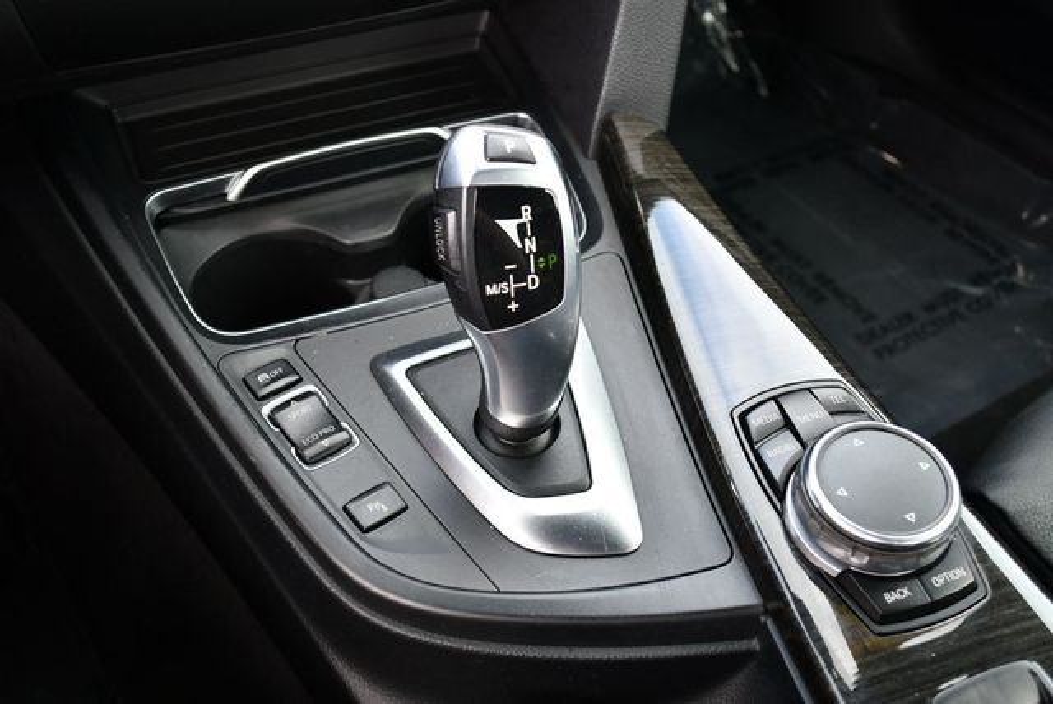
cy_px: 352
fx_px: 1054
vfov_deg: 36.9
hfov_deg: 53.1
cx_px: 526
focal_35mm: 36
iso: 450
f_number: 3.5
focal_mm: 18
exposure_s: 1/250
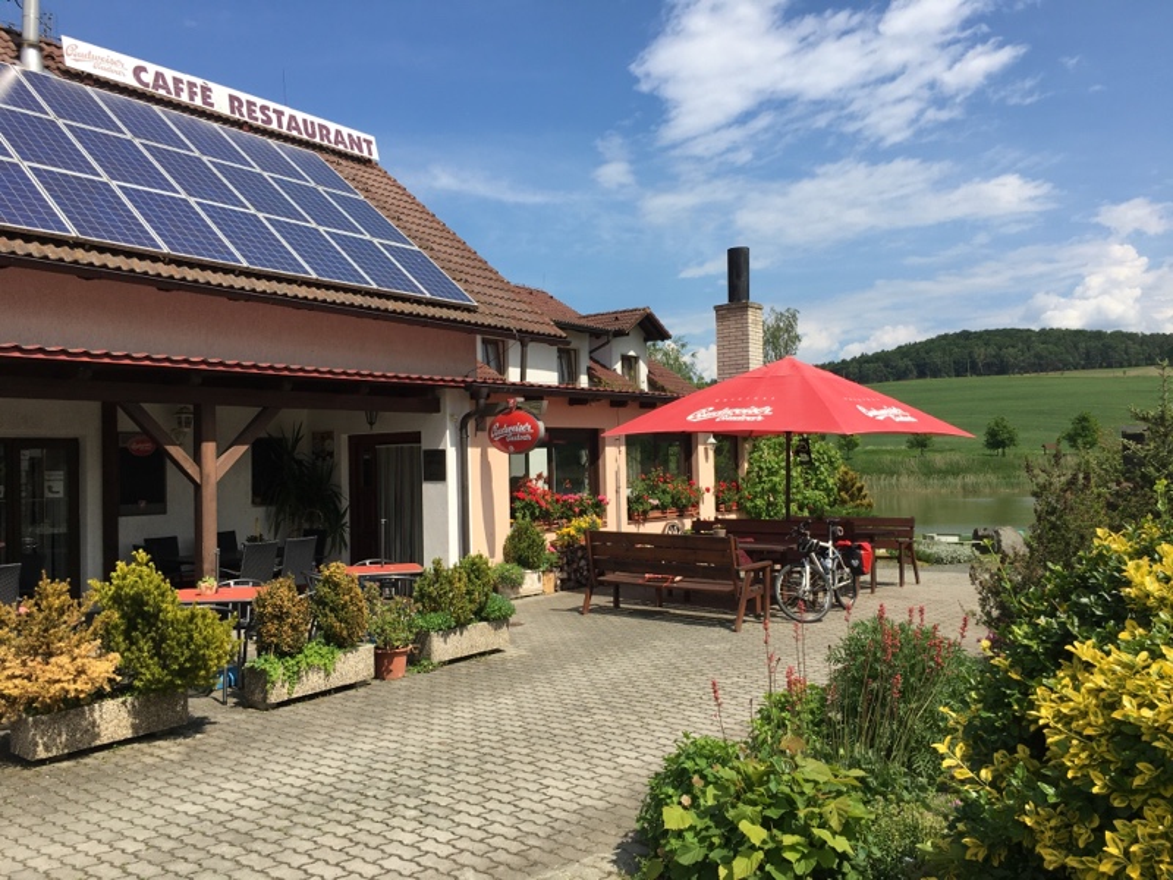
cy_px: 440
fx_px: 983
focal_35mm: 29
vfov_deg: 48.2
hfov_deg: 61.7
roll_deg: +0.8
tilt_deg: +0.3
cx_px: 586
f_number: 2.2
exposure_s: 1/1637
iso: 25
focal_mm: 4.15
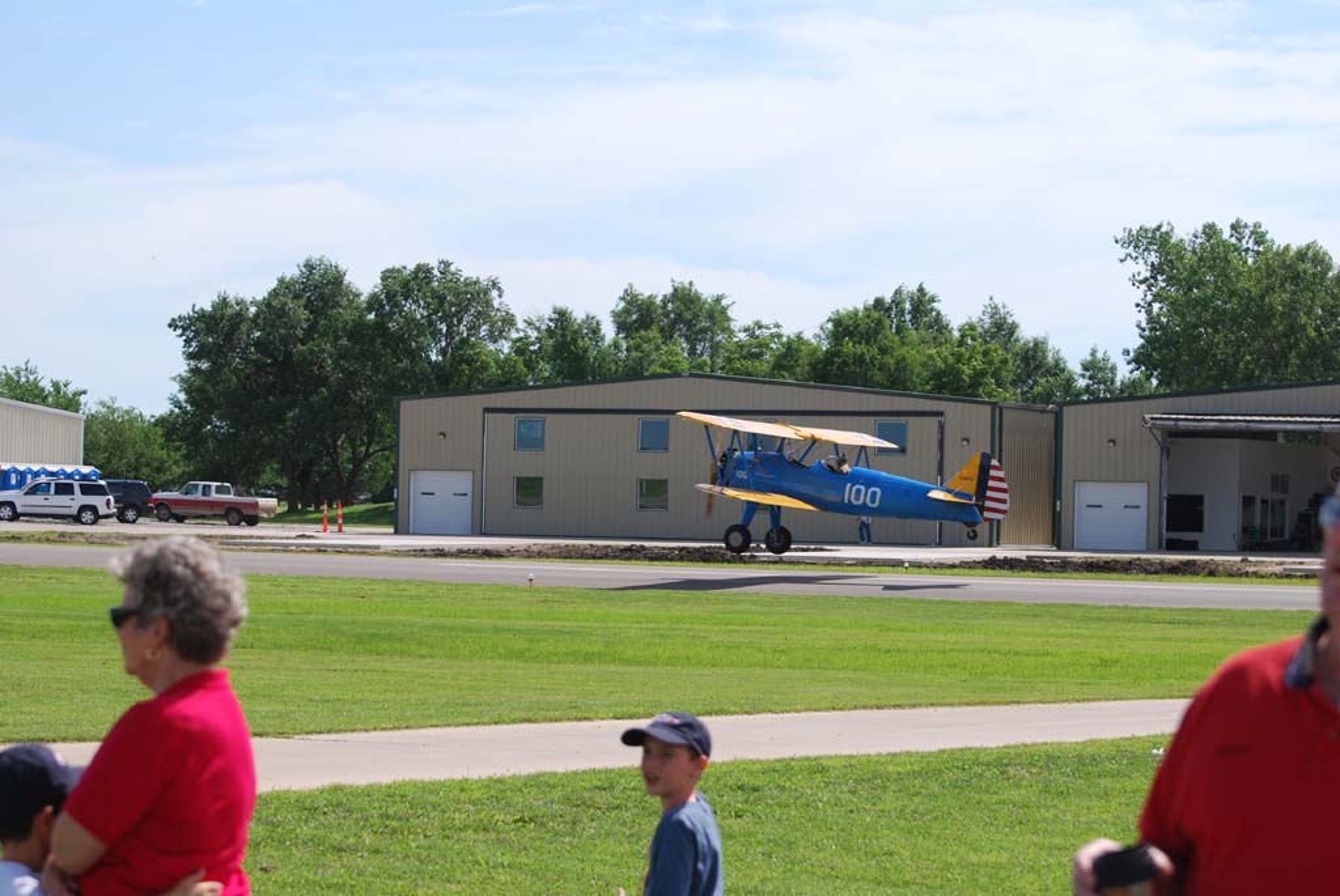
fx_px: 3912
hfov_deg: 19.4
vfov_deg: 13.1
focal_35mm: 105
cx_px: 670
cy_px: 448
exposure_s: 1/500
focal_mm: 70
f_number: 5.6
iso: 100
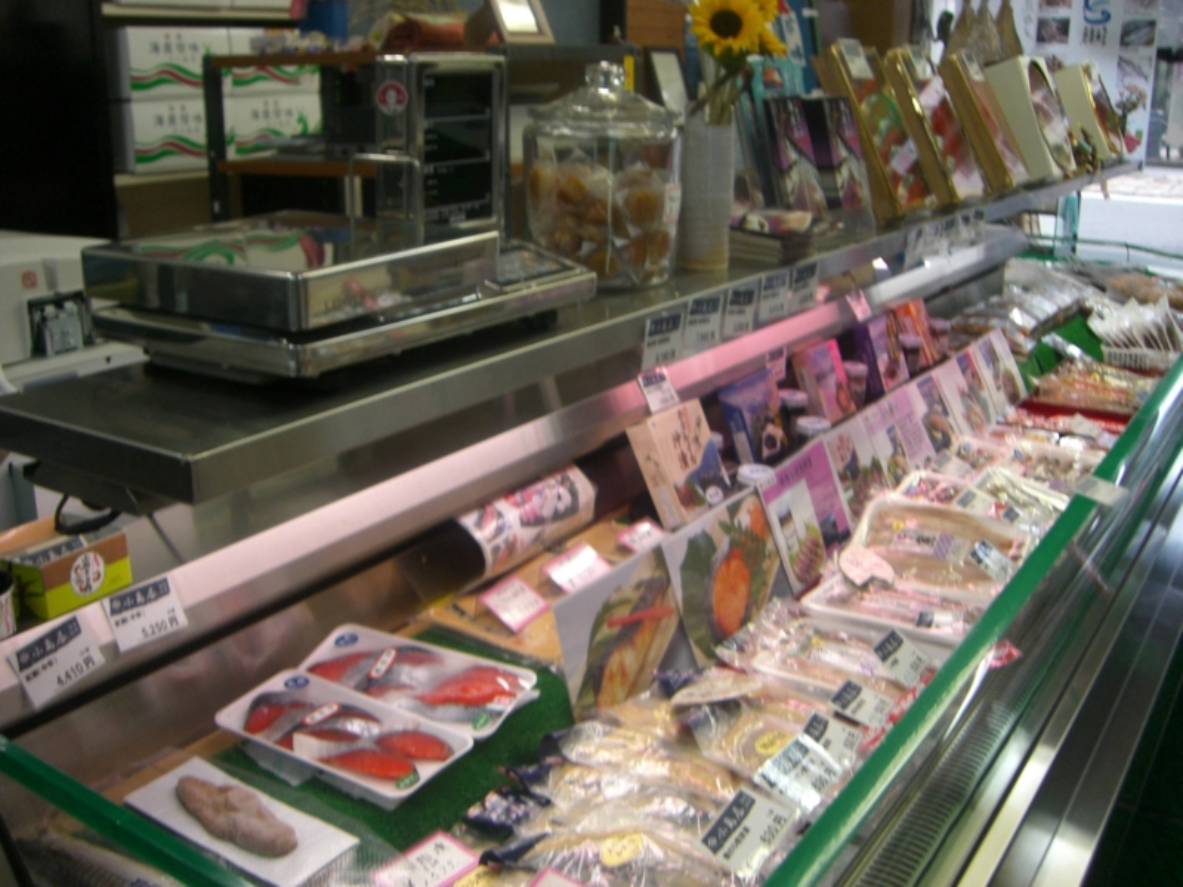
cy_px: 444
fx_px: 1299
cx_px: 592
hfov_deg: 49.0
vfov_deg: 37.7
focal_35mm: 38
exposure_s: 1/60
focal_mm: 6.2
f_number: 2.7
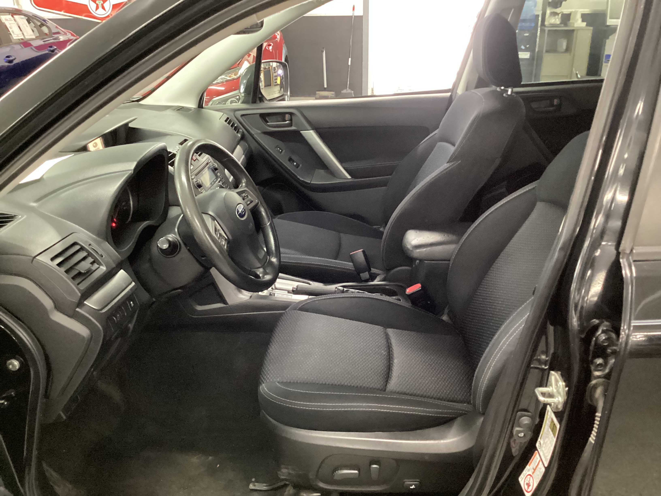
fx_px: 592
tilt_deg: -24.4
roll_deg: +0.7
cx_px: 330
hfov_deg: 58.4
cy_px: 248
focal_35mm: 31
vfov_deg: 45.4
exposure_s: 1/24
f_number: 2.4
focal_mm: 3.3
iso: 640
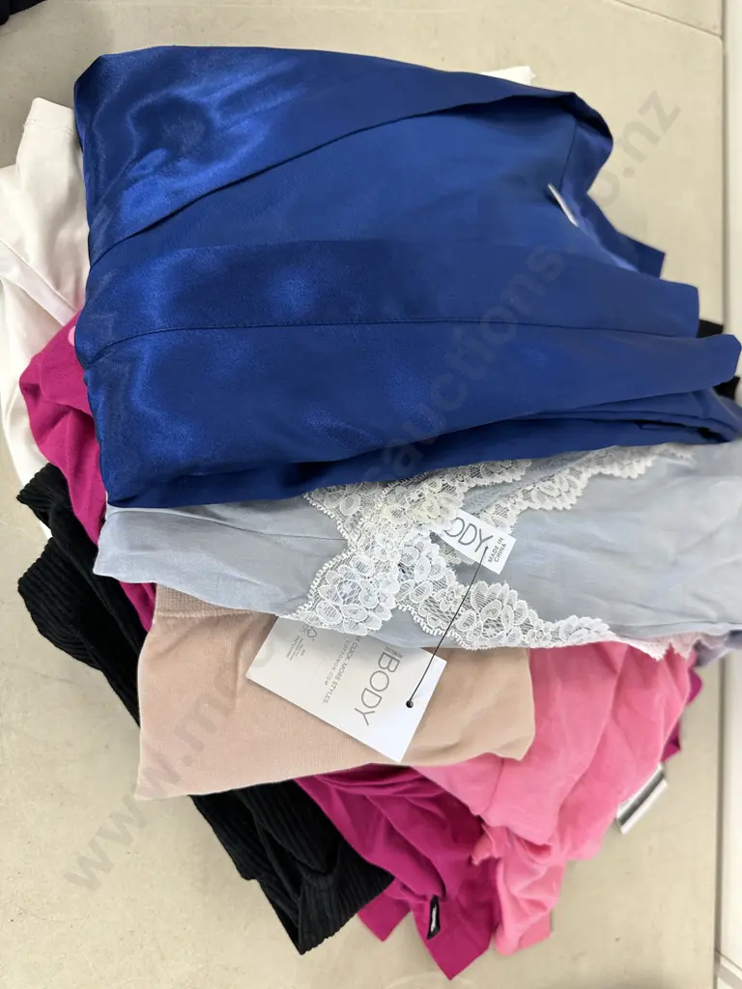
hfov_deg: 56.8
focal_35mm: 24
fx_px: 686
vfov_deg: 71.6
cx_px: 371
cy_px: 494
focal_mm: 6.86
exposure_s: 1/50
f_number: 1.78
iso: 200
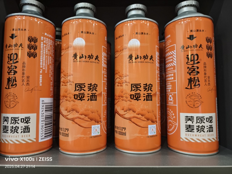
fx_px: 154
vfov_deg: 58.9
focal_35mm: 23
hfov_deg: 73.9
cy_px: 87
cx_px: 116
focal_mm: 5.6
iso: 1107
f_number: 1.57
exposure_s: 1/33.3
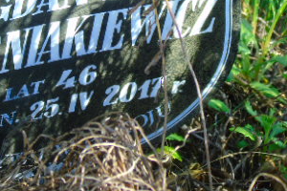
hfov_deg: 5.7
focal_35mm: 360
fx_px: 2870
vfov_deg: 3.8
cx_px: 105
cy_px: 16
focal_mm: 29
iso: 100
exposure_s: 1/125
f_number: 4.9
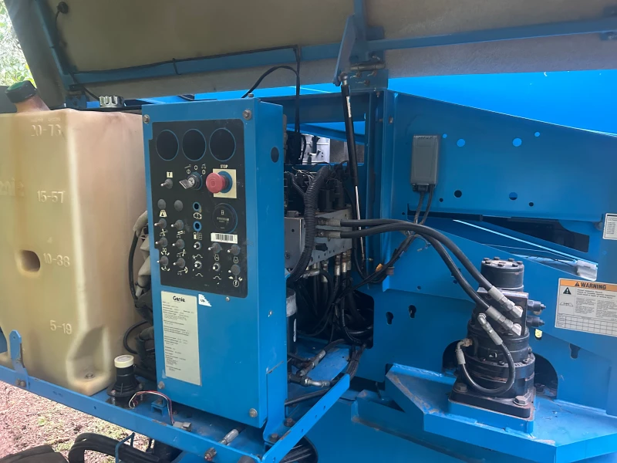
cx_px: 308
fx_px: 463
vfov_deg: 53.1
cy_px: 232
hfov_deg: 67.3
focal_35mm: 26
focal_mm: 5.7
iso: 500
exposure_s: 1/54
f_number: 1.5
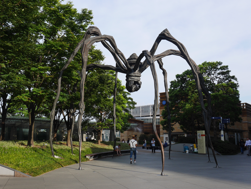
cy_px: 93
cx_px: 126
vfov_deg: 35.2
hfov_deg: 45.8
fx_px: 297
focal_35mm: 41
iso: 200
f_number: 8
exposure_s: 1/400
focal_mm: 20
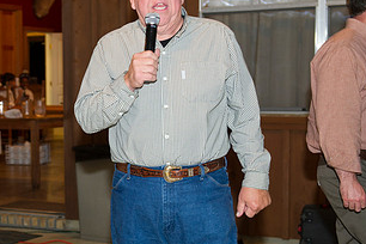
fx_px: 925
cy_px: 148
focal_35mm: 91
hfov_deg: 21.9
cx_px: 39
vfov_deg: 15.0
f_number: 3.5
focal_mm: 48
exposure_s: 1/60
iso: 800
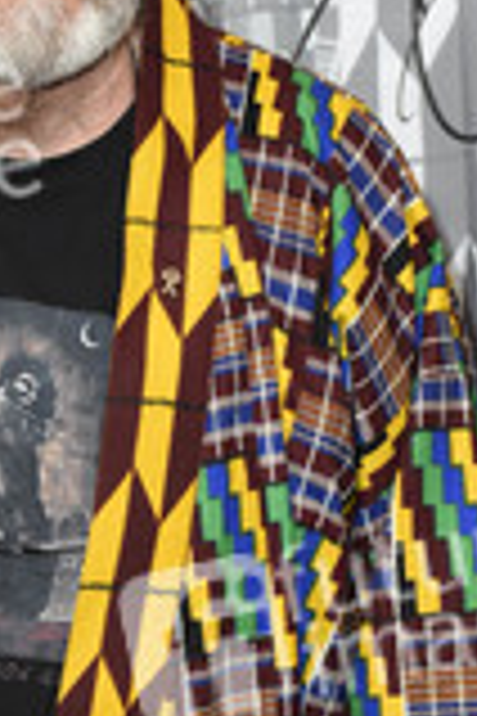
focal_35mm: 158
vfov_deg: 13.0
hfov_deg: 8.6
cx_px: -58
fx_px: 3140
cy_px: 396
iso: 1250
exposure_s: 1/160
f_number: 6.3
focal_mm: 42
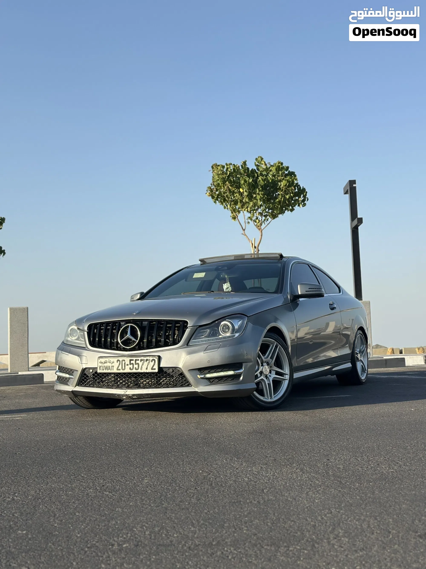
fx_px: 788
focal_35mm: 48
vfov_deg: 39.7
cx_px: 213
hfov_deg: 30.3
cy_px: 284
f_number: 1.78
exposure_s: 1/3731
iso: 80
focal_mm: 6.86
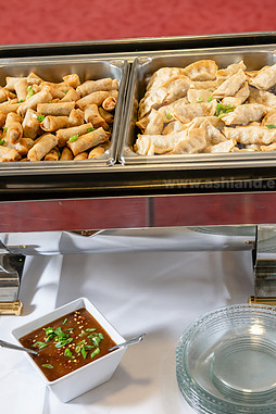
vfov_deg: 27.7
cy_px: 206
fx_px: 839
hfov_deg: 18.7
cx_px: 114
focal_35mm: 73
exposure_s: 1/125
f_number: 3.5
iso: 400
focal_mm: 48
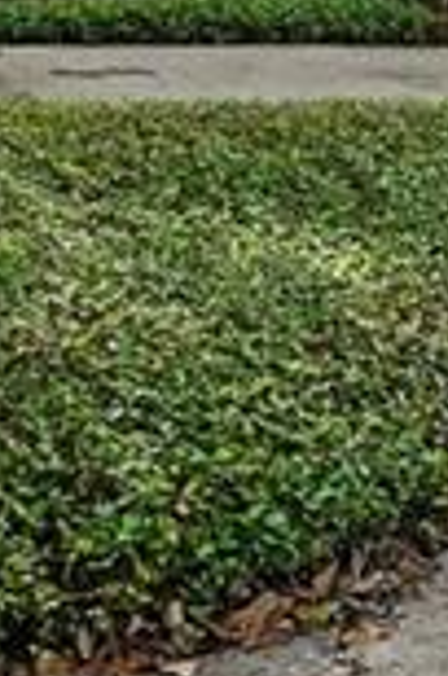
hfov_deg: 11.7
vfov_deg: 15.1
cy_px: -676
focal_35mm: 110
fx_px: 2062
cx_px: 751
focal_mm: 22
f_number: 9
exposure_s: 1/160
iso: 400
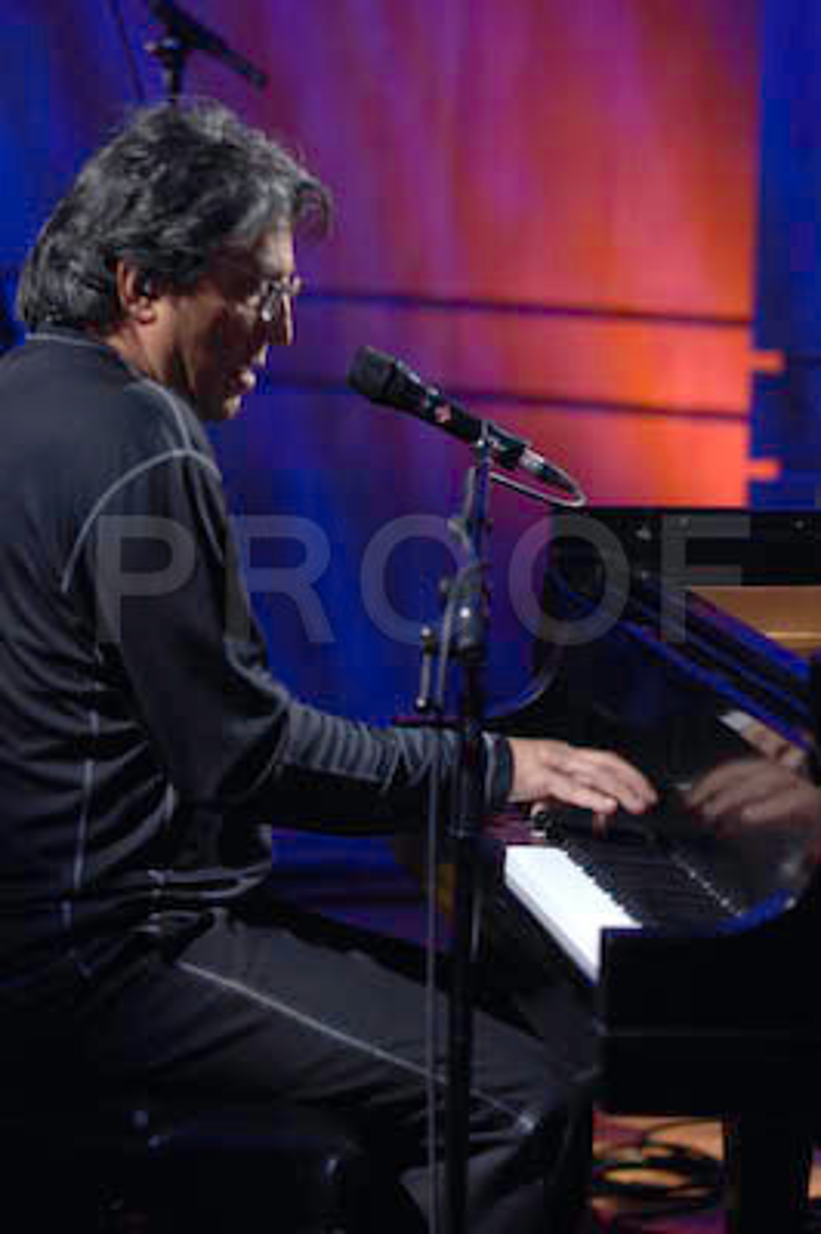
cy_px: 617
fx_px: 5397
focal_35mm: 158
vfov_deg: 13.1
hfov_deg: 8.7
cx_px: 410
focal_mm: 105
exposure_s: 1/60
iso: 800
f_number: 2.8
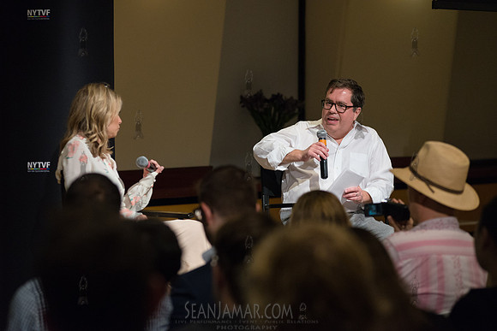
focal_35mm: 125
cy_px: 166
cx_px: 248
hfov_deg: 16.4
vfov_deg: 11.0
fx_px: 1726
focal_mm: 125
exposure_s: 1/500
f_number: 4
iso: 2500
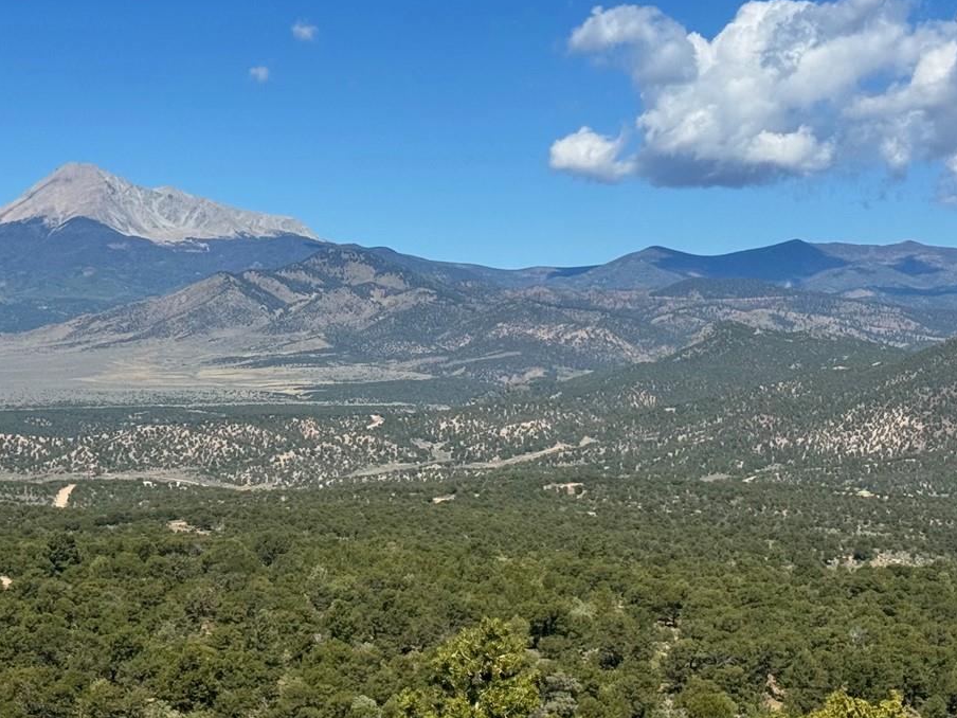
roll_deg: -0.5
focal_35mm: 85
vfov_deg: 17.4
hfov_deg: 22.9
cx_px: 336
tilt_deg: -0.3
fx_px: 2350
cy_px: 355
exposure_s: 1/5848
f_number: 1.78
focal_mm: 6.76
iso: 64
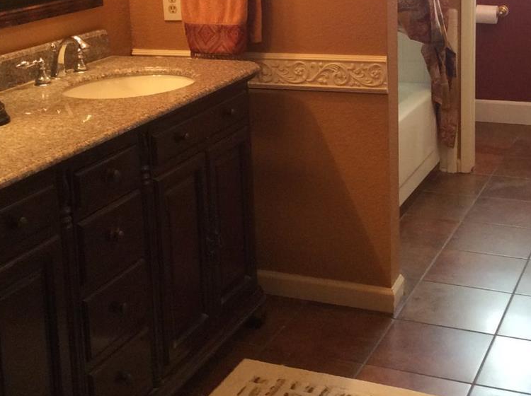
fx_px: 980
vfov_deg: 22.6
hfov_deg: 30.3
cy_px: 81
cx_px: 287
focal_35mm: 64
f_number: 2.4
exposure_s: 1/24
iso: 125
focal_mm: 3.3
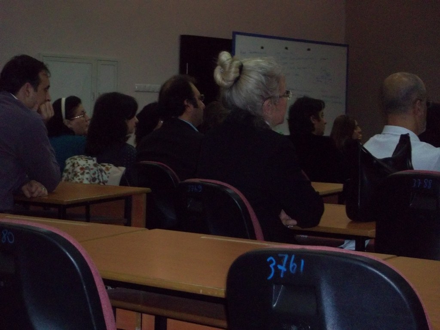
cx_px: 220
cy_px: 165
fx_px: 1220
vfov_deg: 15.4
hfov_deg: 20.4
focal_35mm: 96
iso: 400
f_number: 5.2
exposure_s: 1/60
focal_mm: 17.1
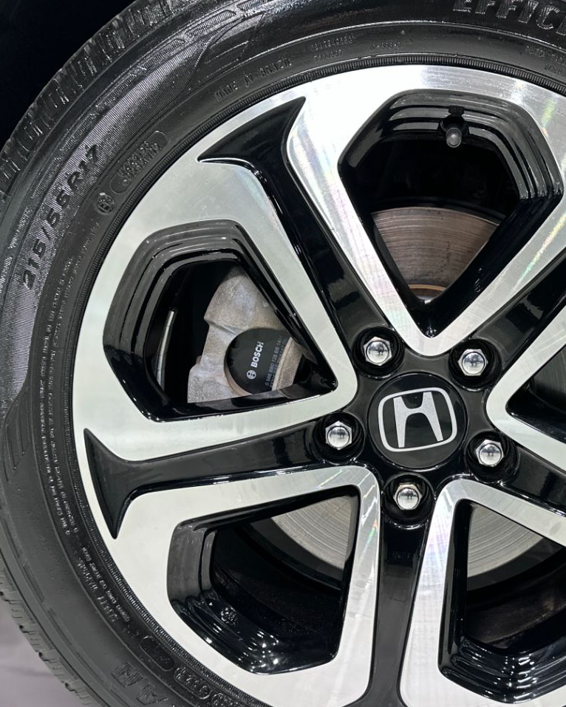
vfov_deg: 39.5
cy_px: 397
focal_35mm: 47
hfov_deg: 31.6
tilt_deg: -12.1
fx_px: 984
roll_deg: -1.9
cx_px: 410
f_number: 1.78
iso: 160
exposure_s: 1/60
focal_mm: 6.86
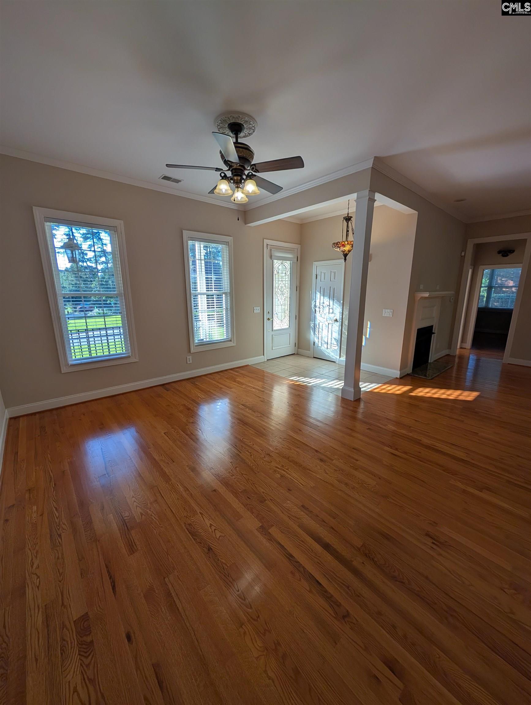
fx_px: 245
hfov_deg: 94.6
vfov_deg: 110.5
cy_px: 352
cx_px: 266
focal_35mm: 12
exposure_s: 1/464
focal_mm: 2.02
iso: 58
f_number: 1.7
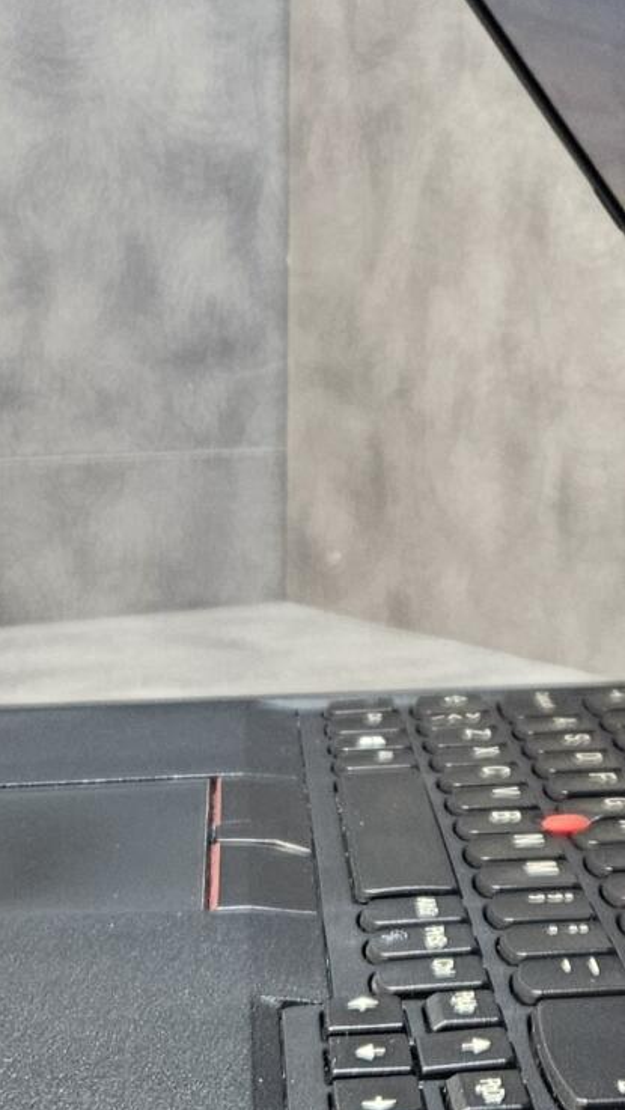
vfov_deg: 24.1
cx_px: 553
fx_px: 2561
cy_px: 212
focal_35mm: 87
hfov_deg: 13.8
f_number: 1.8
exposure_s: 1/100
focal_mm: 5.4
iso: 320
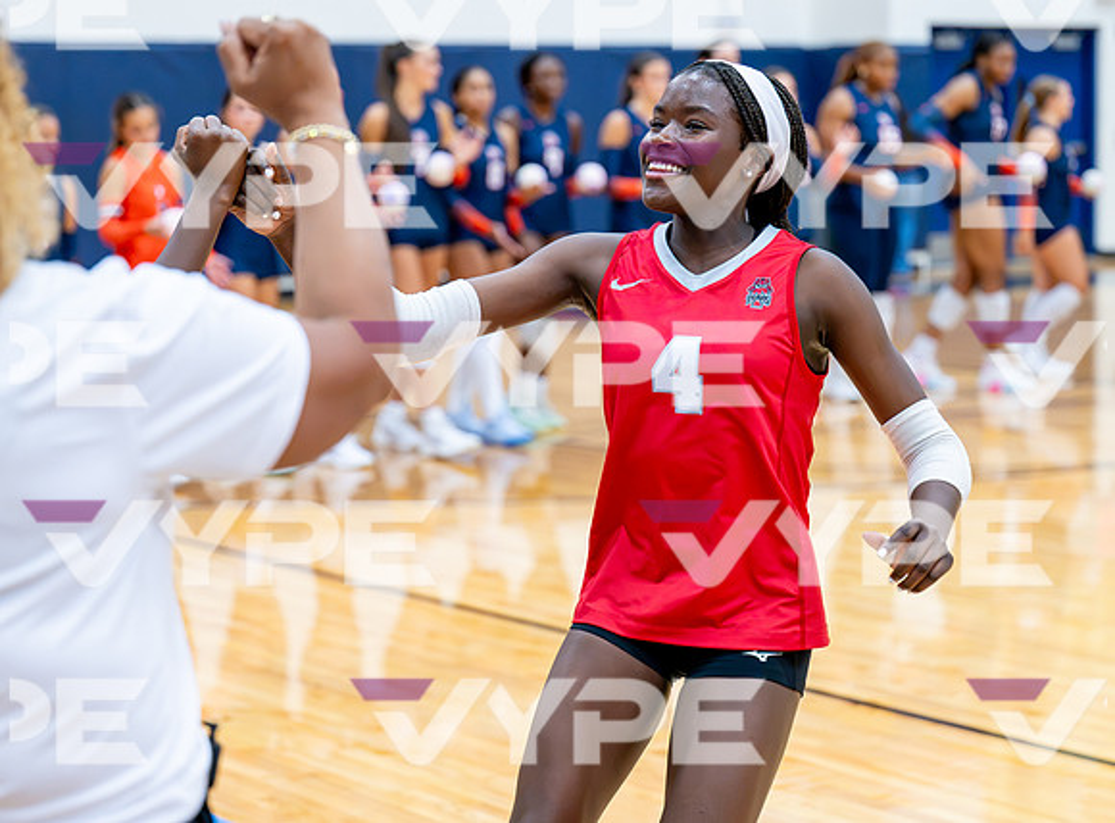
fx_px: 2723
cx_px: 598
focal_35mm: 85
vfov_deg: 17.2
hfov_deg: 23.1
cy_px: 382
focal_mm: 70
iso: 4500
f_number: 2.8
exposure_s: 1/800
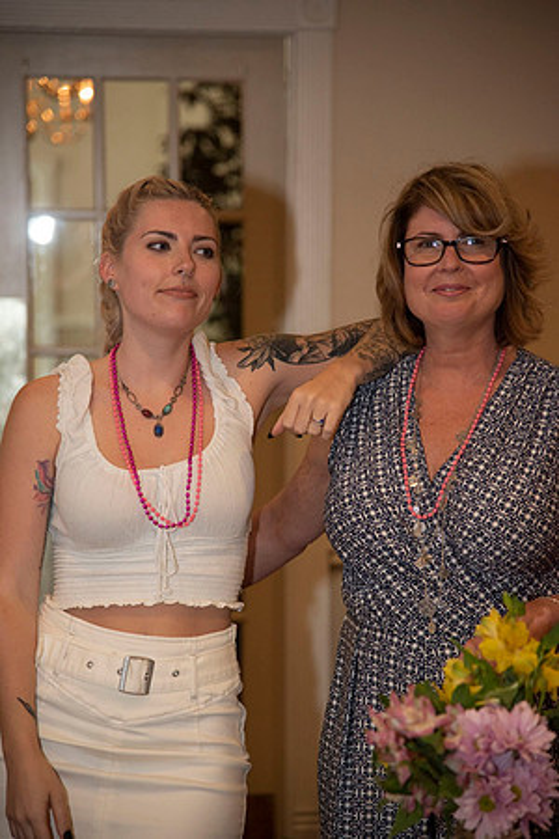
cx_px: 280
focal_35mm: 120
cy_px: 420
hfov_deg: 11.4
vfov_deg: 17.1
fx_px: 2795
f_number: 4
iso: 640
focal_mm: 120
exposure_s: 1/200
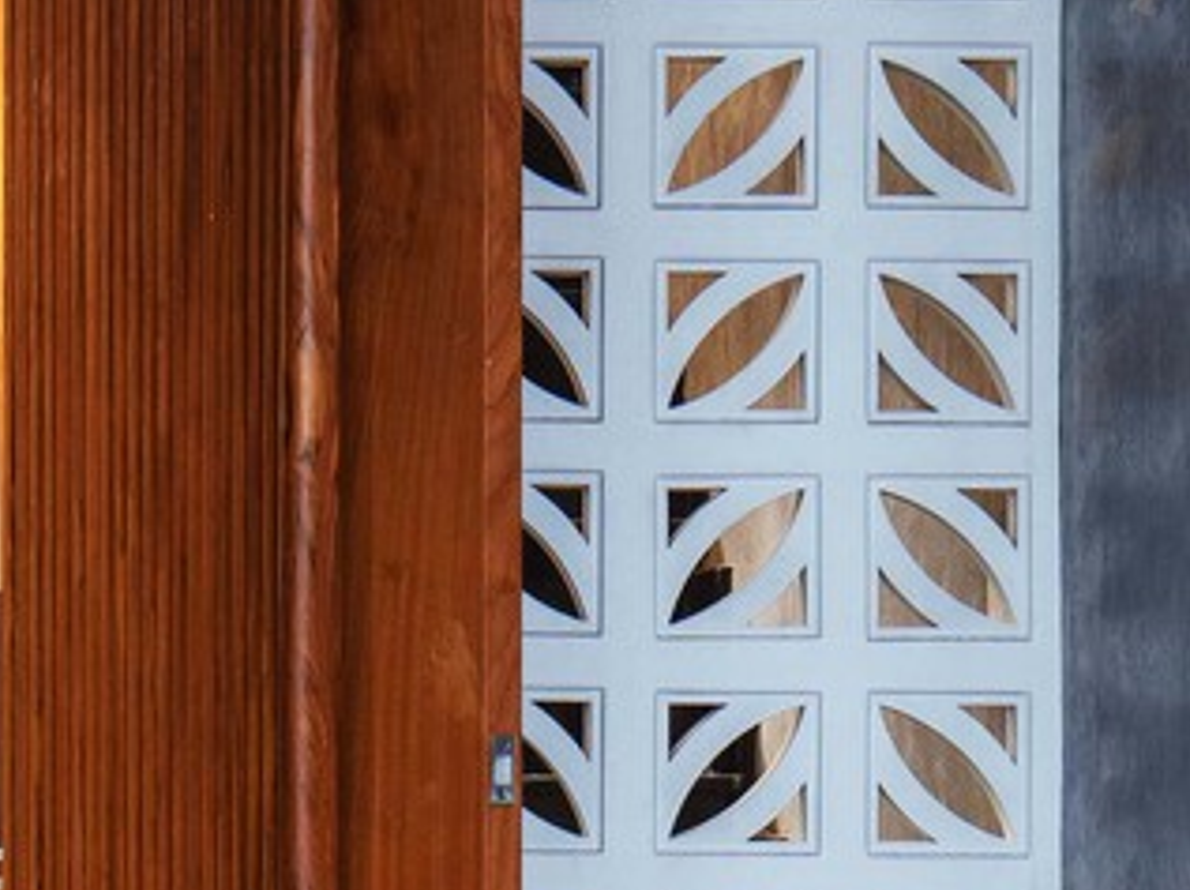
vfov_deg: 9.0
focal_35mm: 164
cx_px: 589
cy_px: 605
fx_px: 5631
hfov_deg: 12.1
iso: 200
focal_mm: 24
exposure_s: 1/1.25
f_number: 9
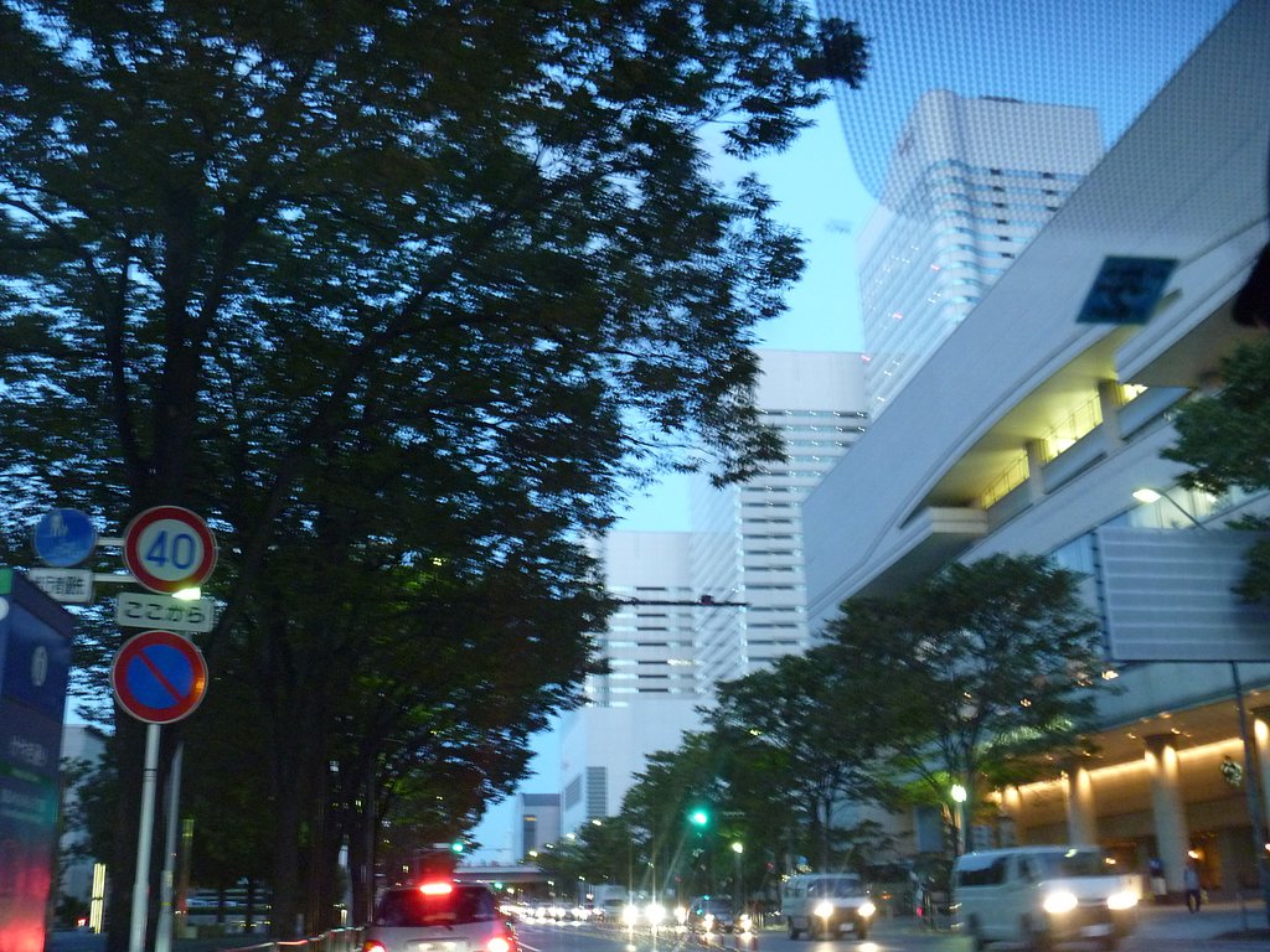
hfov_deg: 52.6
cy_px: 476
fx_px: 1284
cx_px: 635
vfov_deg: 40.7
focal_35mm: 35
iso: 400
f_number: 3.5
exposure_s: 1/5
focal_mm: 6.3
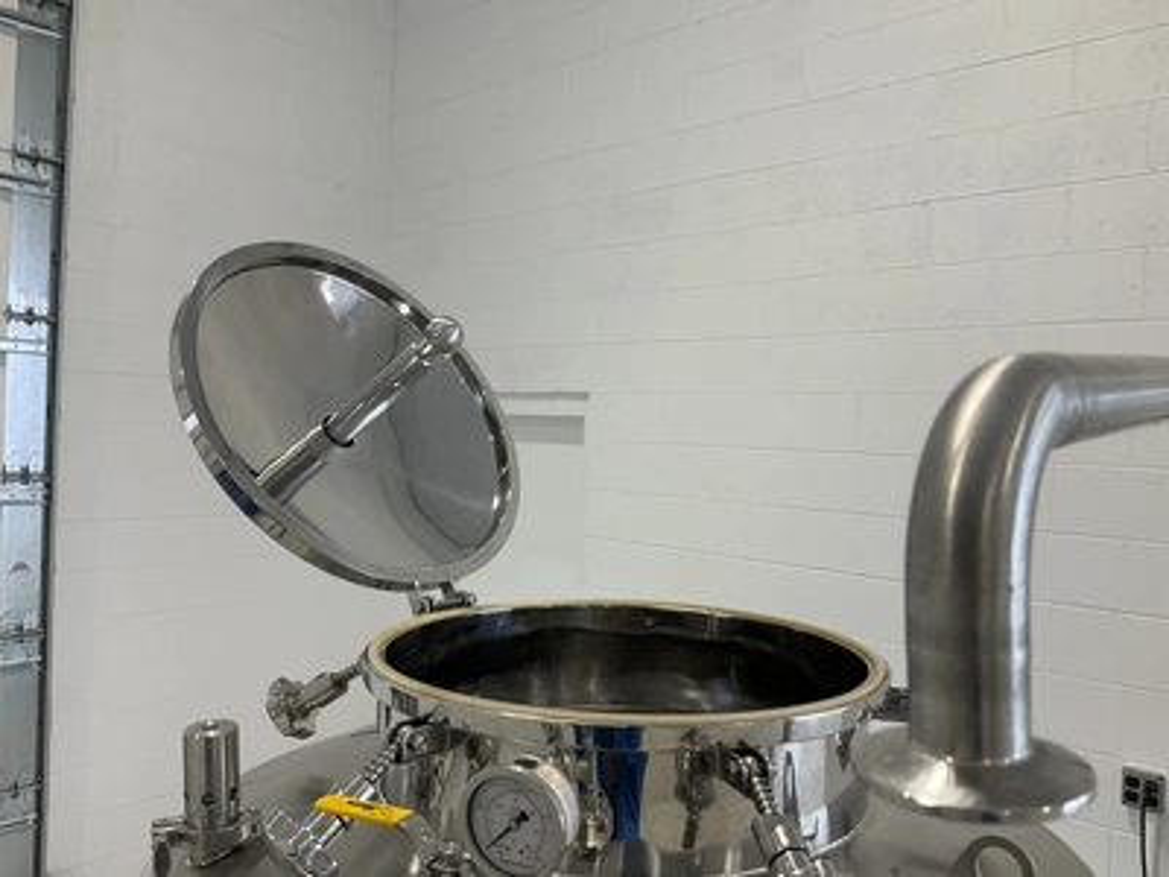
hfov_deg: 61.7
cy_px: 438
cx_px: 584
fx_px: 979
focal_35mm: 29
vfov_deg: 48.2
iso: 50
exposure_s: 1/122
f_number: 1.8
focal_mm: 3
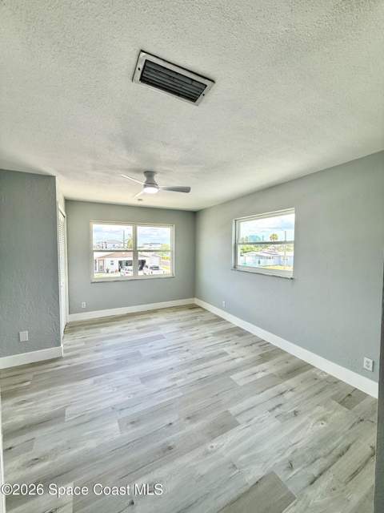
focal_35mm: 14
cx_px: 192
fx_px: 207
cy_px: 256
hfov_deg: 85.7
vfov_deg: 102.1
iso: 64
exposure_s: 1/416
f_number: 2.2
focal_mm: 2.22
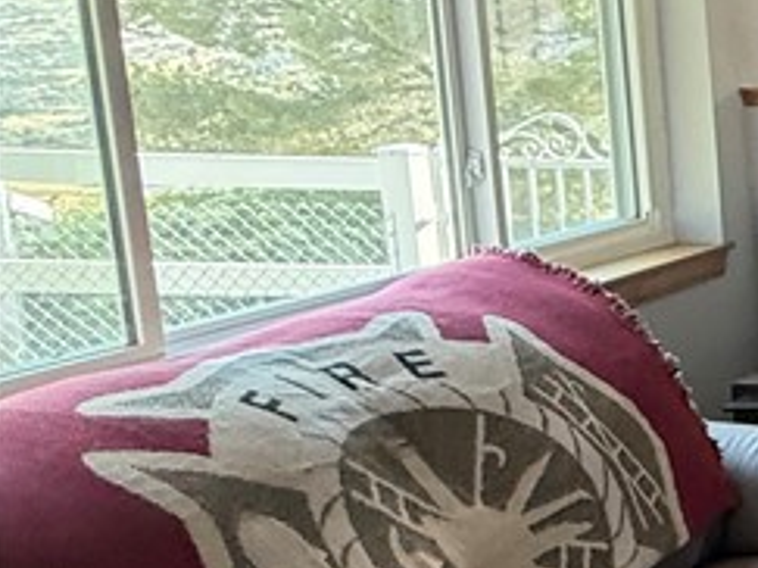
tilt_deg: -10.5
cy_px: 262
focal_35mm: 59
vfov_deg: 24.8
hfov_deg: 18.1
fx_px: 1291
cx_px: 1591
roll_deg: -2.8
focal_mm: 2.22
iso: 400
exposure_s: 1/120
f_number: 2.2
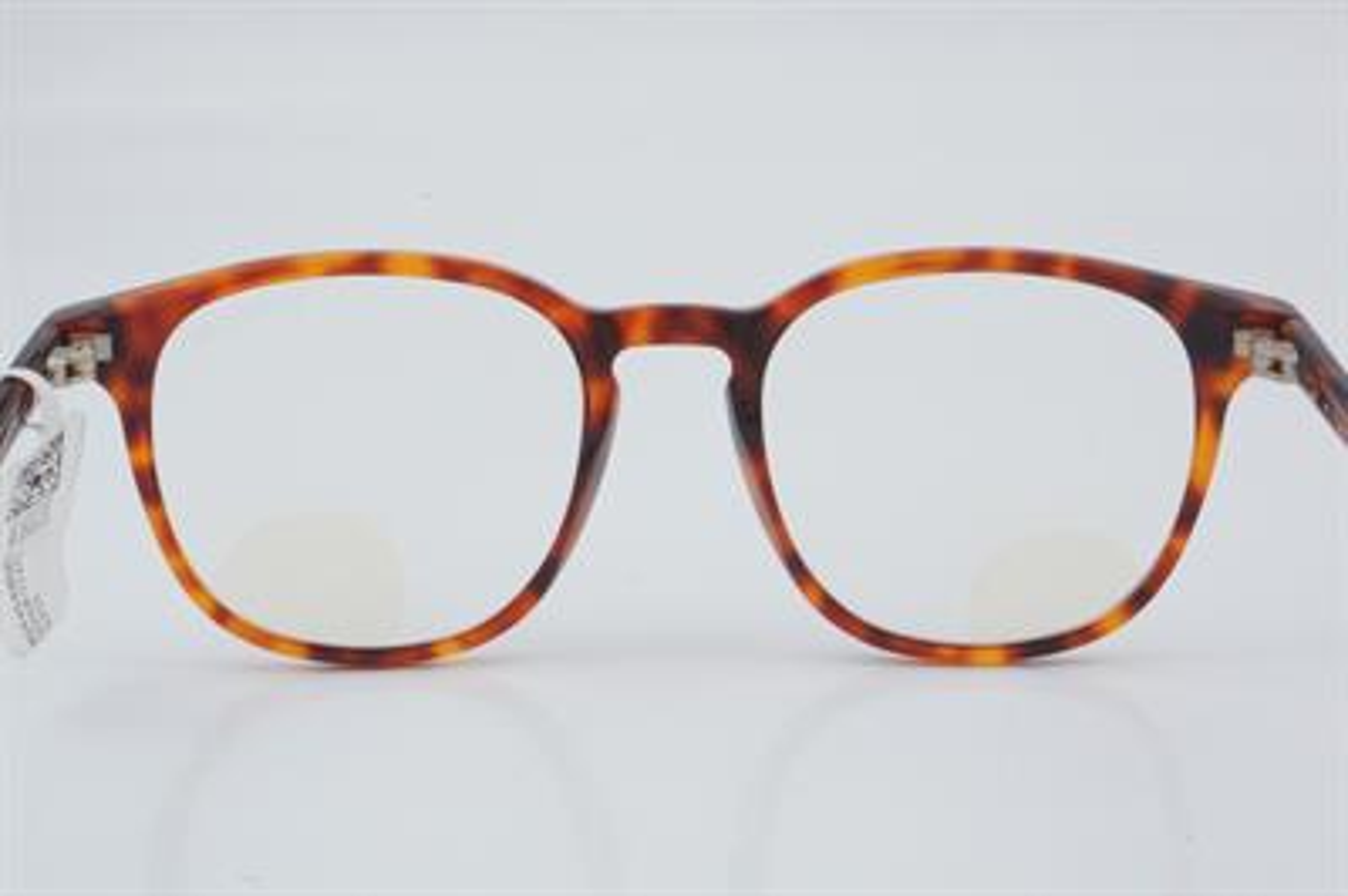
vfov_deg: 16.5
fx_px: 3087
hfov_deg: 24.6
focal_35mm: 82
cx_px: 674
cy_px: 448
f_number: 32
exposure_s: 1/3
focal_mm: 55
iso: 100
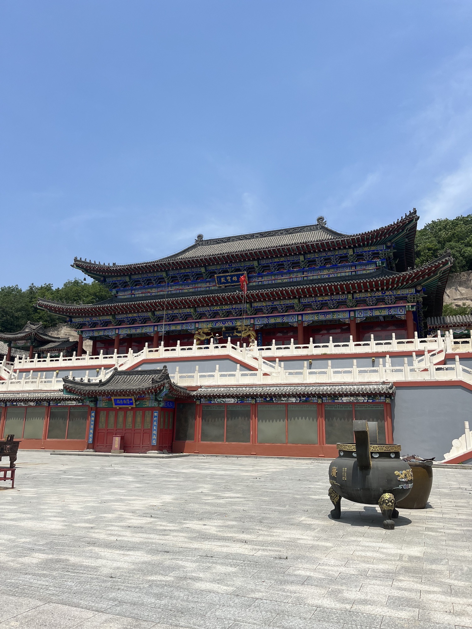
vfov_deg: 67.3
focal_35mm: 26
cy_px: 314
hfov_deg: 53.1
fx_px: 473
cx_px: 236
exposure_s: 1/5556
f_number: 1.6
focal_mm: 5.1
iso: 50
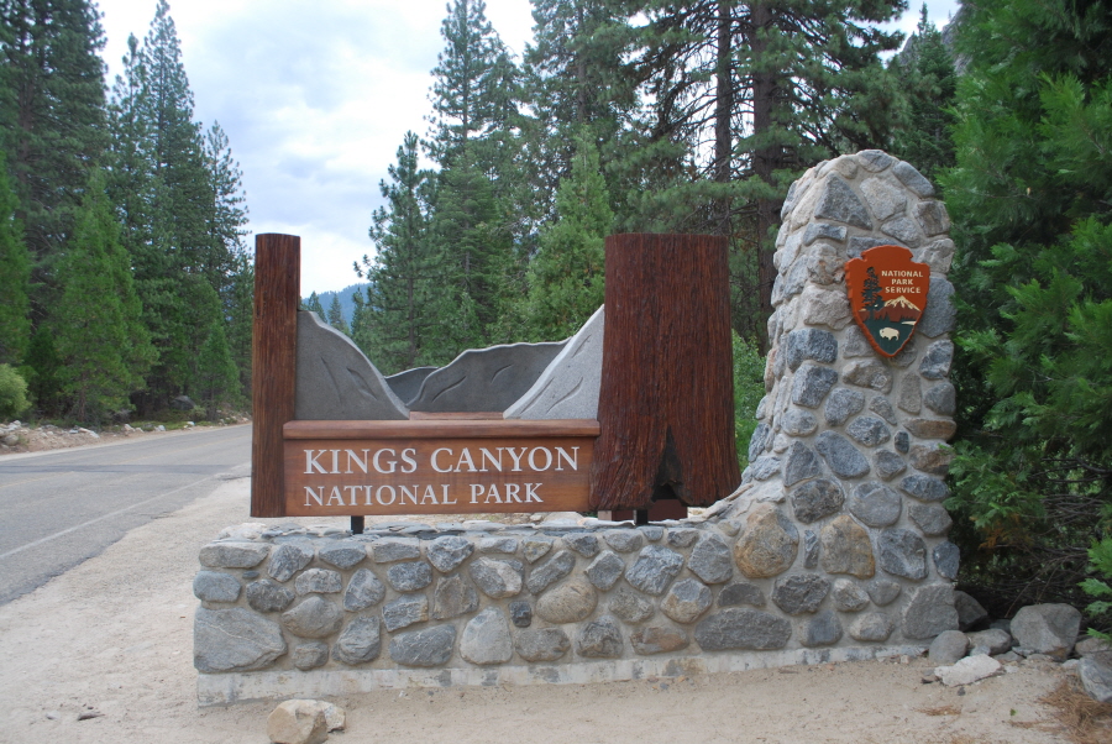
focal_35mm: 30
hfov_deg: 61.9
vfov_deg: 43.7
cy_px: 372
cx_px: 556
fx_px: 928
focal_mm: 20
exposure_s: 1/160
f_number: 6.3
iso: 100
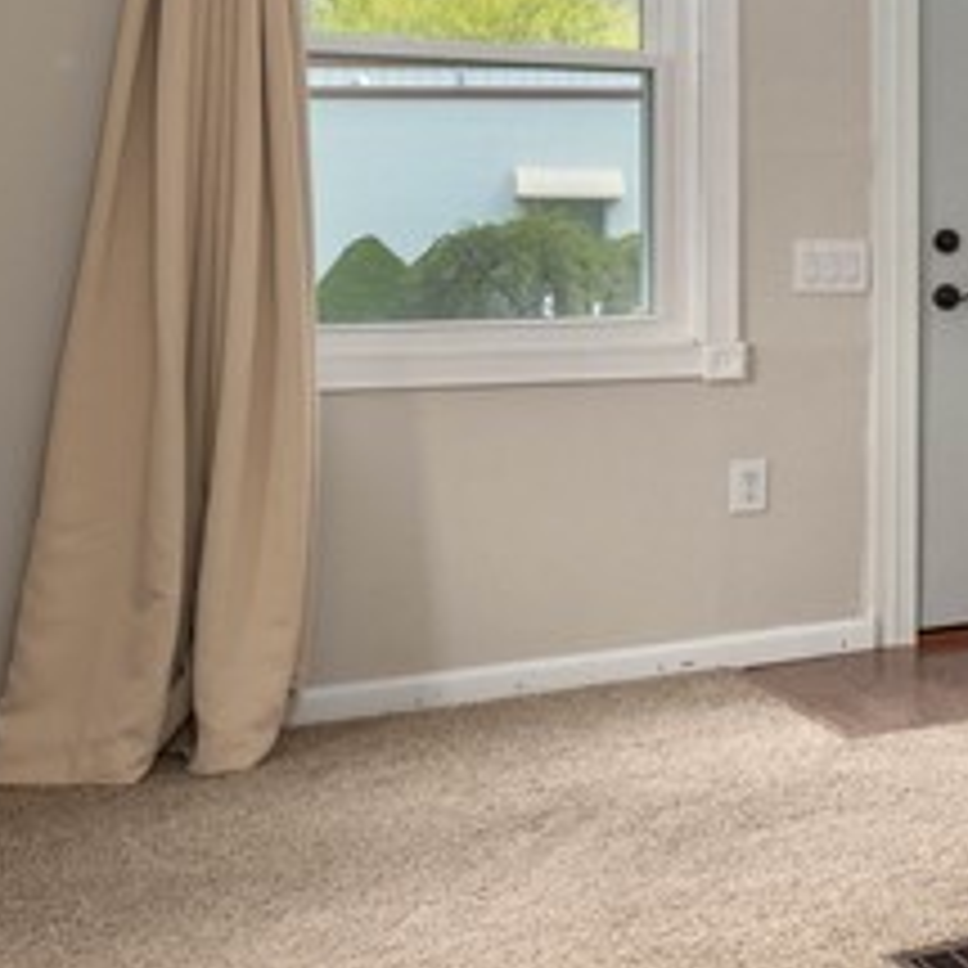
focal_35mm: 60
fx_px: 1898
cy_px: 272
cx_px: 1628
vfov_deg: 28.3
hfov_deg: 21.4
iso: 64
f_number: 9
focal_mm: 14
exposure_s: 1/60
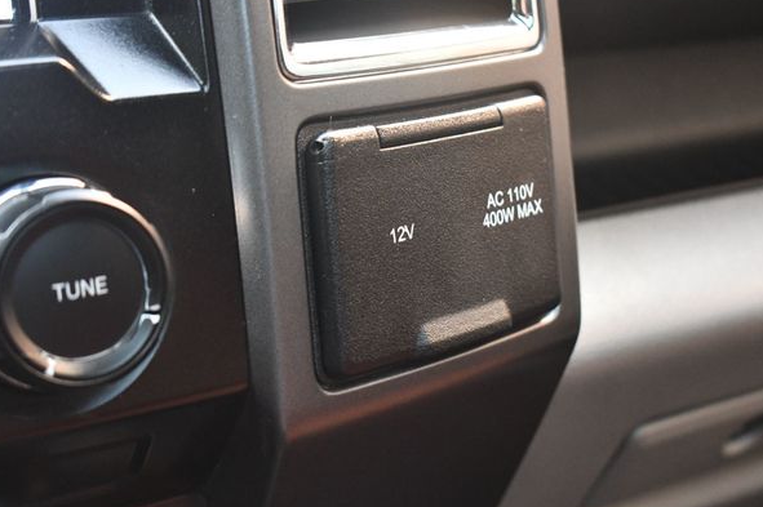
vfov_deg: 17.5
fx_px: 1652
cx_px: 400
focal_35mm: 78
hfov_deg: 26.0
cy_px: 257
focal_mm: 48
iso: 3200
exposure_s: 1/80
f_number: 5.3
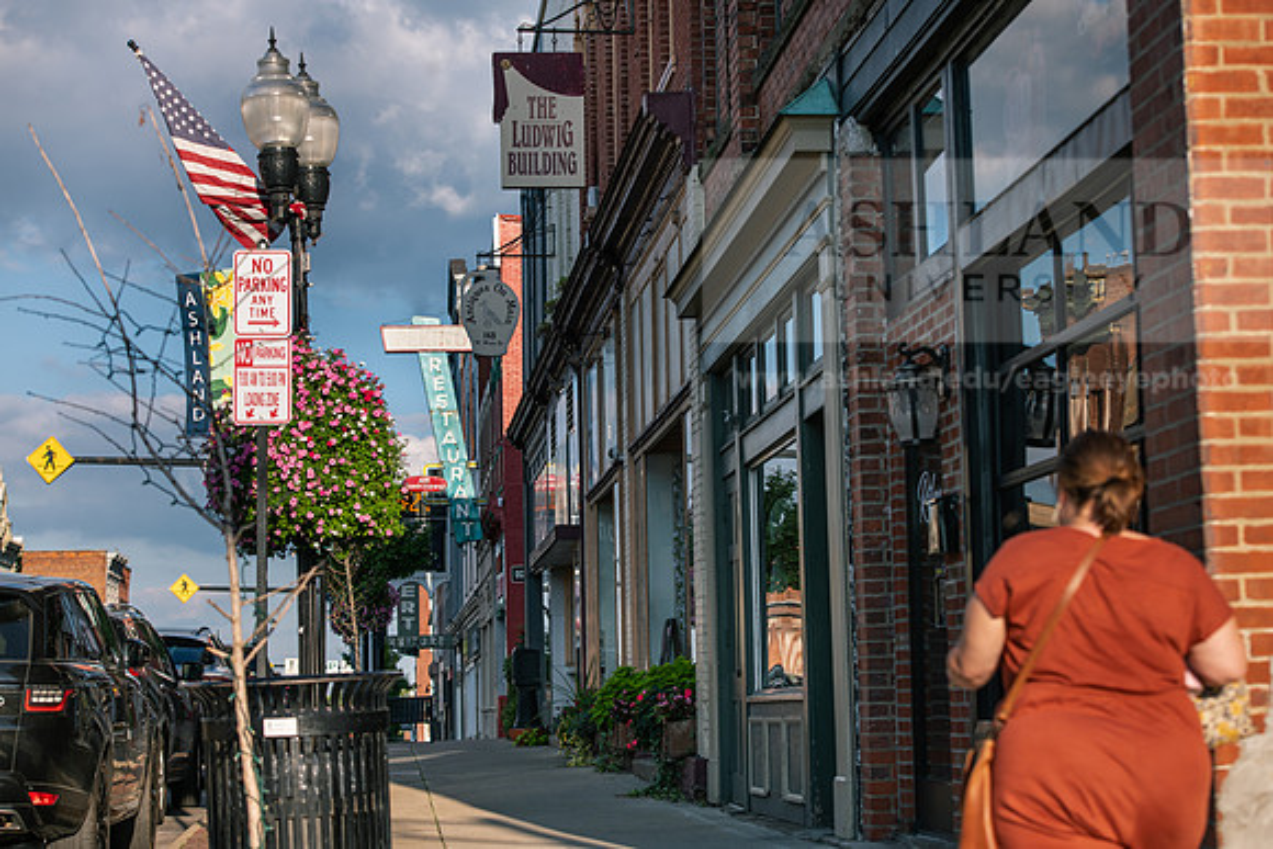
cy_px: 424
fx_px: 2759
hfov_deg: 26.0
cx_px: 636
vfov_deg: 17.5
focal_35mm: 78
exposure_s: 1/640
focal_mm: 78
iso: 80
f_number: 5
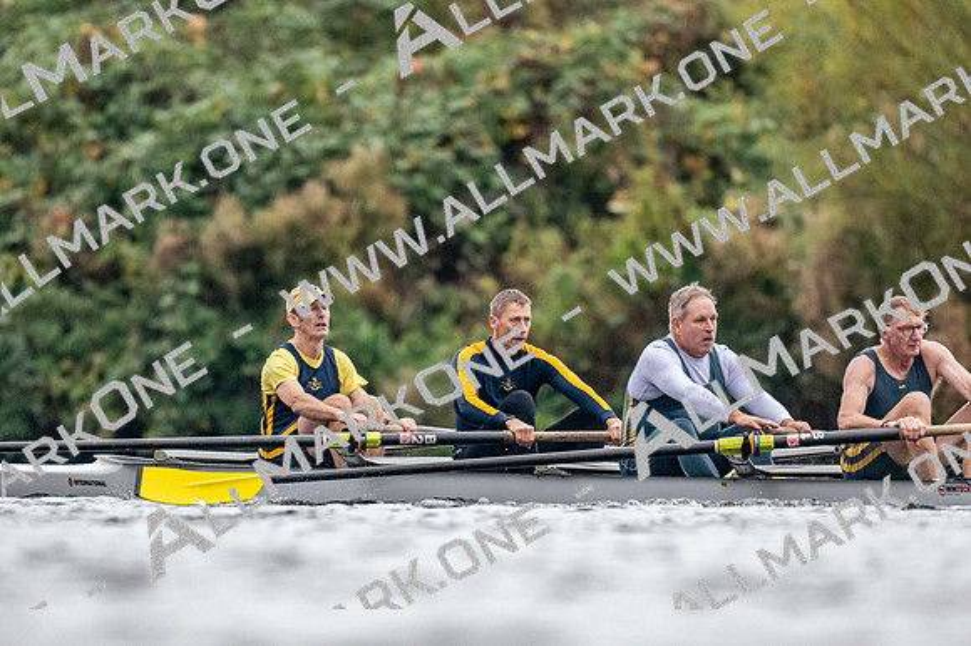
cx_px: 486
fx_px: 24260
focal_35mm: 900
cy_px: 323
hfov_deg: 2.3
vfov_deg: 1.5
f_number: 4
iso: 3200
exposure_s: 1/2500
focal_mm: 600
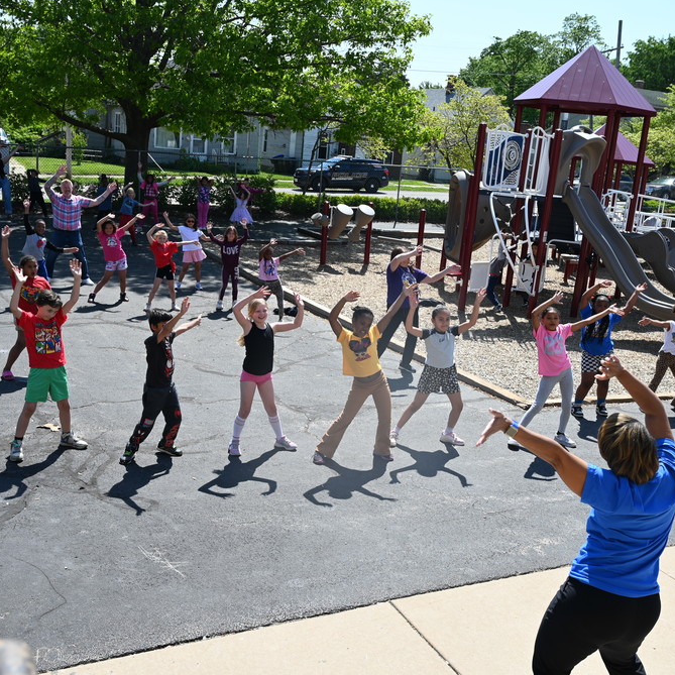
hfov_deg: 42.8
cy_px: 341
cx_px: 363
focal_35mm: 39
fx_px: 860
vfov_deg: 42.8
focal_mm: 30
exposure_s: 1/320
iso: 100
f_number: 6.3
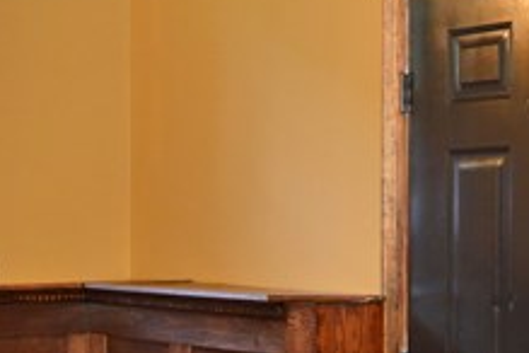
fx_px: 1749
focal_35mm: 119
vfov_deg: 11.5
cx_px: 30
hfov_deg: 16.9
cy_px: 297
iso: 2200
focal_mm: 24
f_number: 4
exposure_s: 1/60
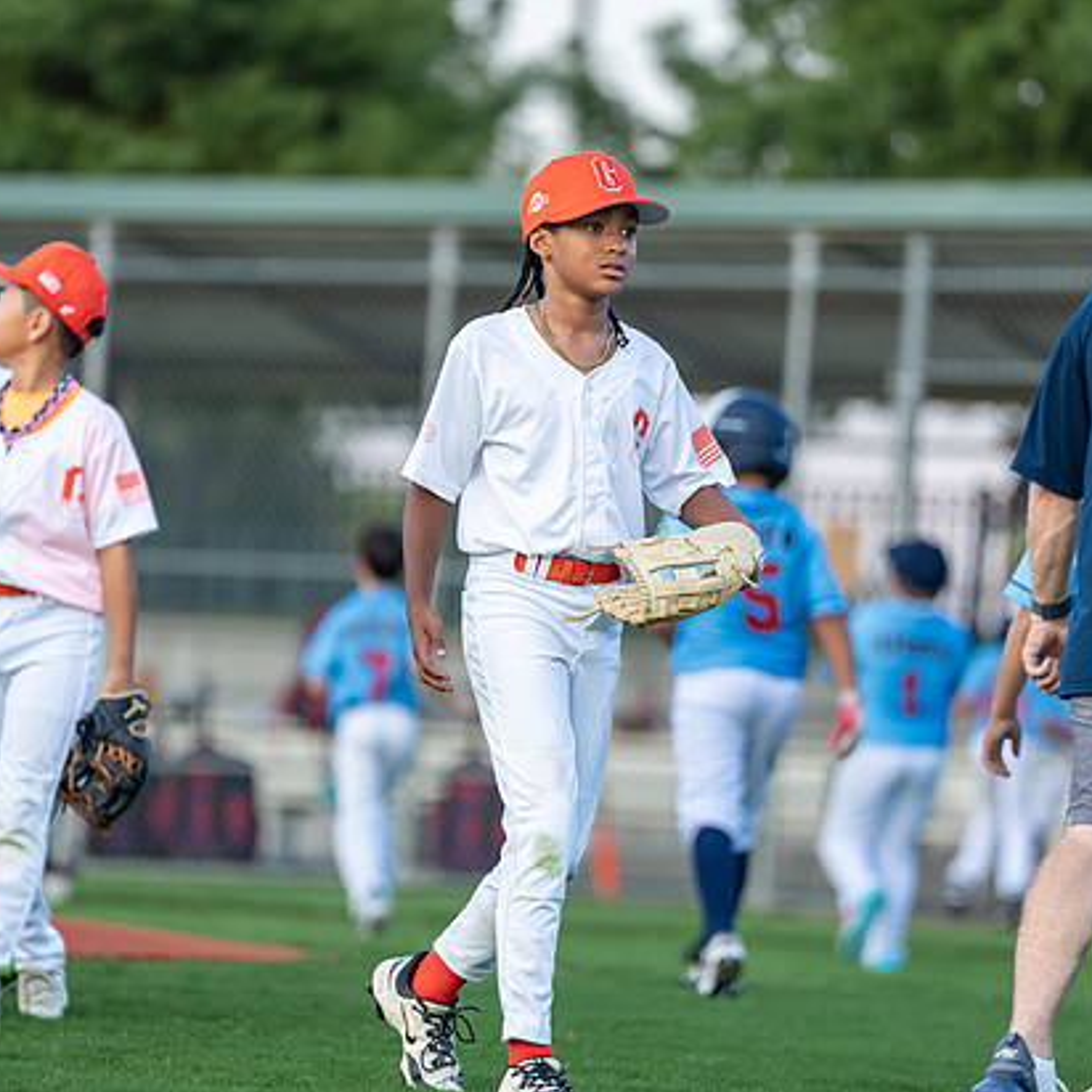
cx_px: 576
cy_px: 556
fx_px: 10100
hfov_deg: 6.2
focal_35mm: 283
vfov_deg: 6.2
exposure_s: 1/2000
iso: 800
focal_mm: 200
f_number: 2.8
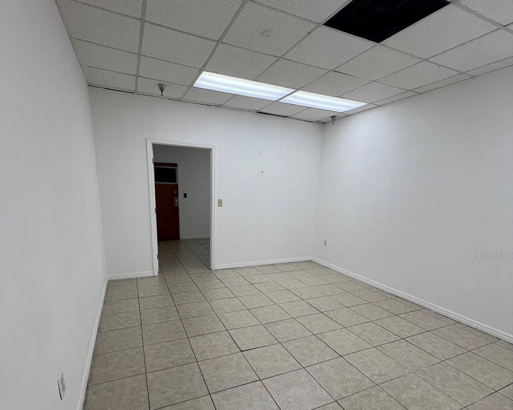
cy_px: 256
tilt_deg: -9.8
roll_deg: -0.8
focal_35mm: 17
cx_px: 256
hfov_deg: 89.6
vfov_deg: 75.7
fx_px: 258
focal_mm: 1.57
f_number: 1.8
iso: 40
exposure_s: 1/120
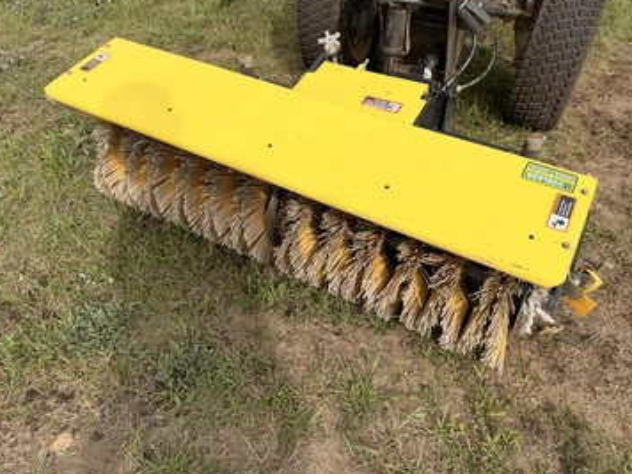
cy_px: 225
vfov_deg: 51.3
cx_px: 330
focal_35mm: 27
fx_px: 493
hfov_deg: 65.3
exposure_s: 1/4167
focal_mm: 6.76
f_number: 1.78
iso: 80
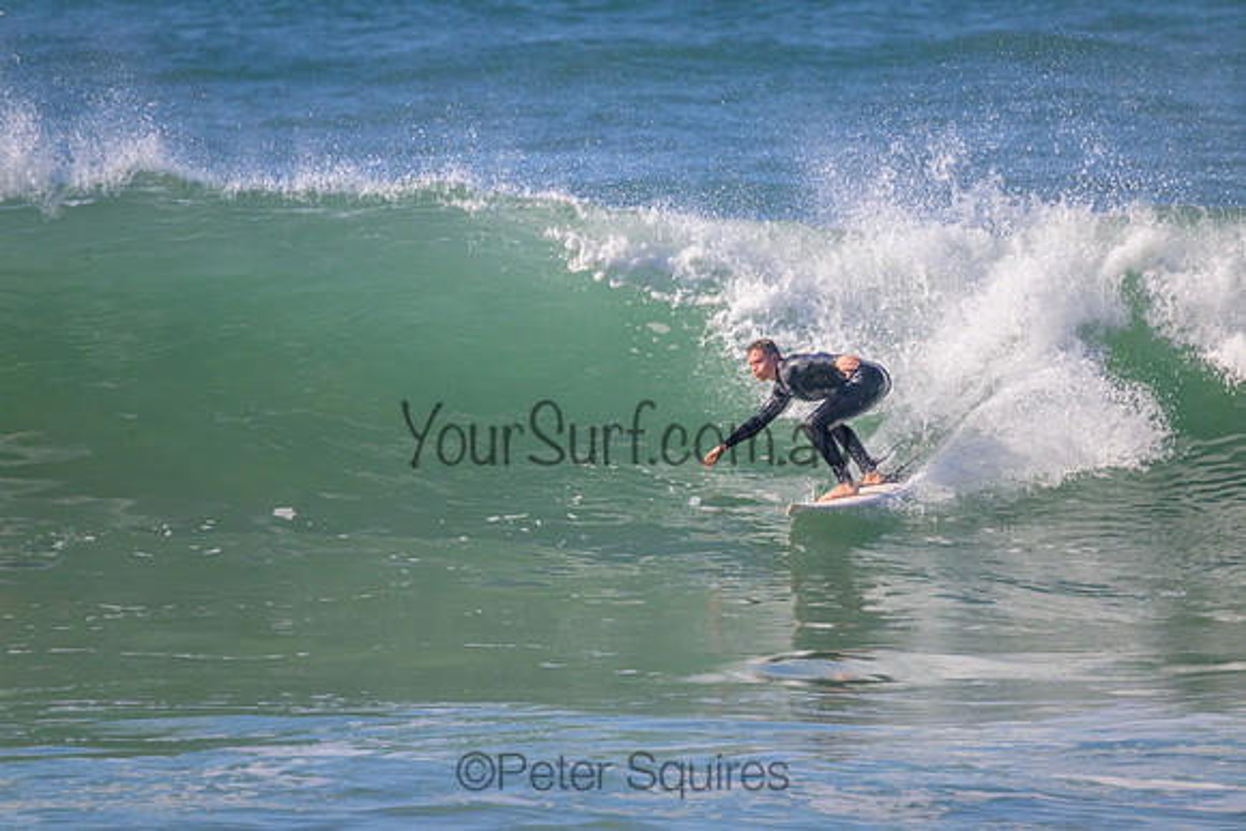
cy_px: 416
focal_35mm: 800
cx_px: 623
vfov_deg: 1.7
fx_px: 27694
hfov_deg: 2.6
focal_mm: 800
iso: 1400
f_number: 11
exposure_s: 1/2000
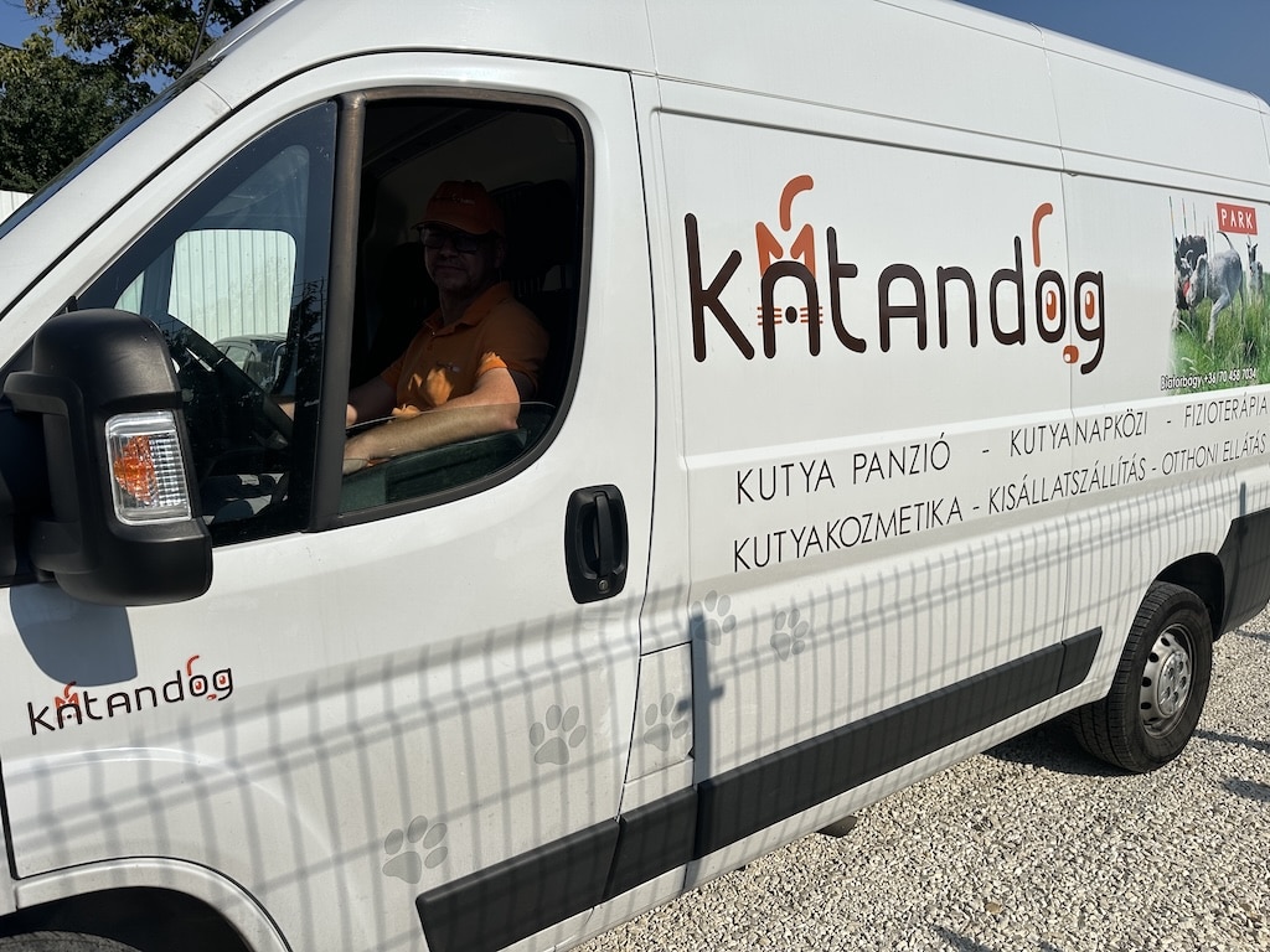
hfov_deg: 71.6
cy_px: 476
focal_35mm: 24
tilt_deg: -10.0
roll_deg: +4.7
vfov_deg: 56.8
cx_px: 635
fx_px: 881
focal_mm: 6.86
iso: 80
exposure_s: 1/10753
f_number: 1.78
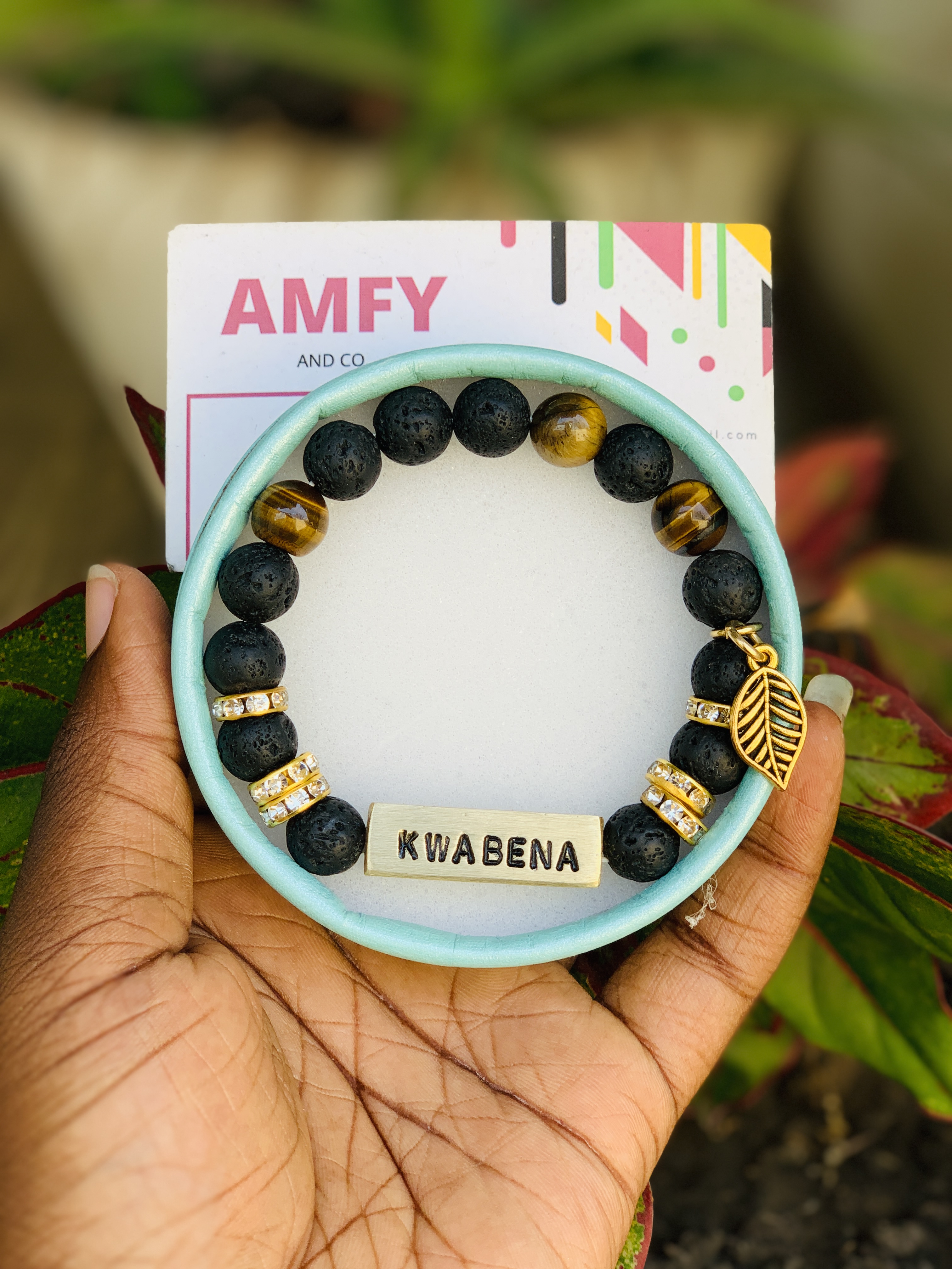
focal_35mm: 52
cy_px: 634
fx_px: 1907
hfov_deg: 28.0
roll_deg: +0.0
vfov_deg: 36.8
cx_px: 476
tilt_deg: -29.5
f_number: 2.4
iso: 16
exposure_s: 1/123
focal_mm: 6
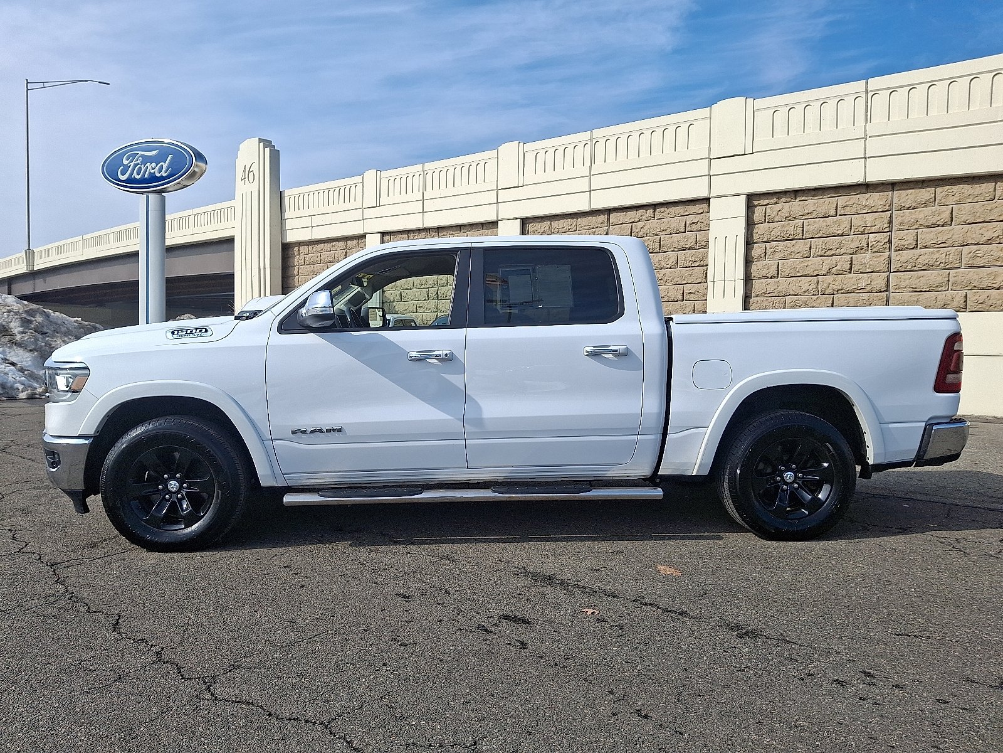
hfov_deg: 69.4
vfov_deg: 54.9
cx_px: 502
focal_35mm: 25
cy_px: 376
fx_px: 724
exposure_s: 1/1667
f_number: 1.8
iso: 25
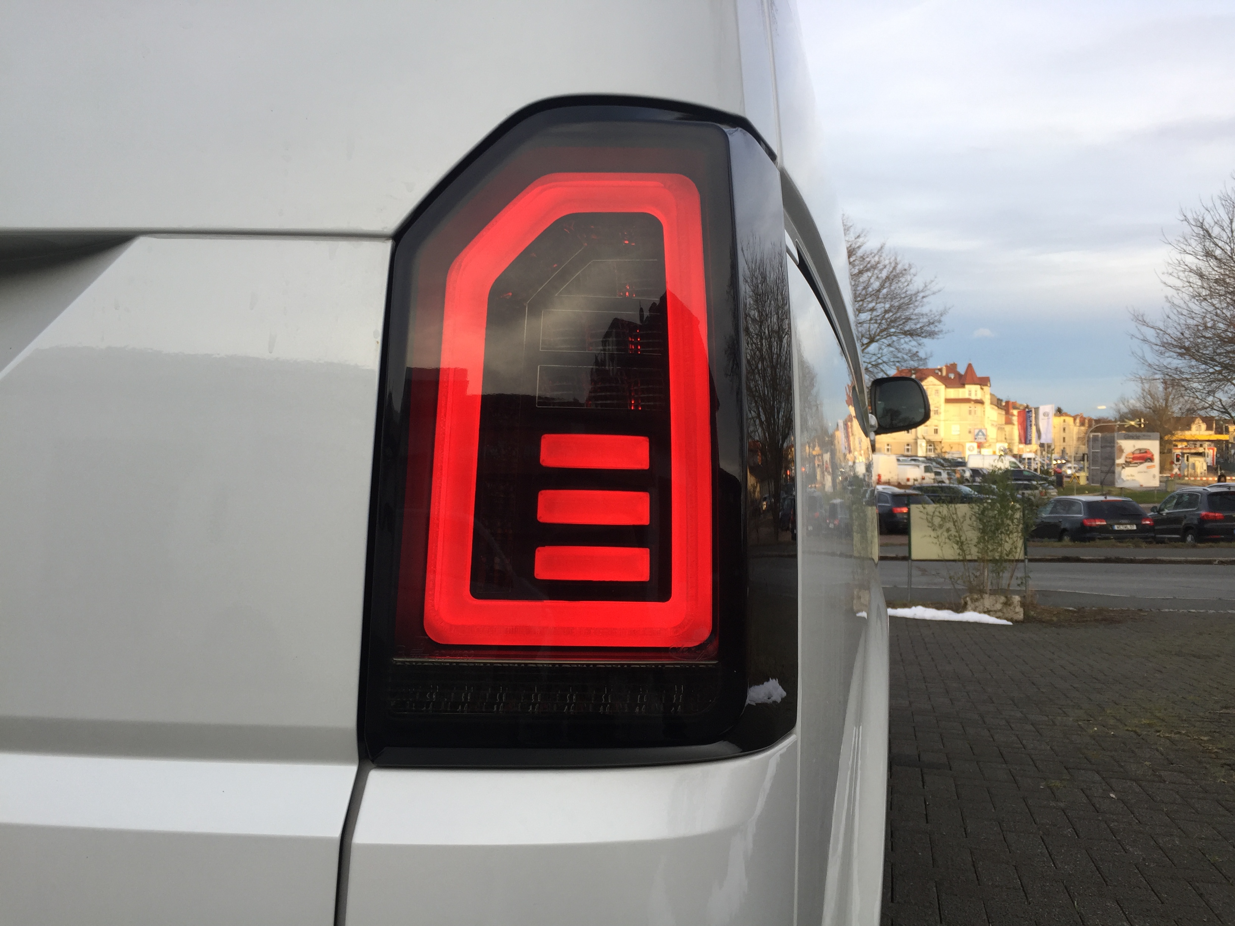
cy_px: 463
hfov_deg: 61.7
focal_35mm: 29
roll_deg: +0.2
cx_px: 618
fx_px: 1035
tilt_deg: -1.8
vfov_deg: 48.2
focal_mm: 4.15
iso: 32
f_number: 2.2
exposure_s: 1/121
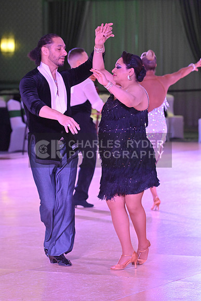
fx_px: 1339
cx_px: 100
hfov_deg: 8.6
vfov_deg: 12.8
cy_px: 150
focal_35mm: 160
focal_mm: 160
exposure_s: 1/400
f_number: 6.3
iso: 8000
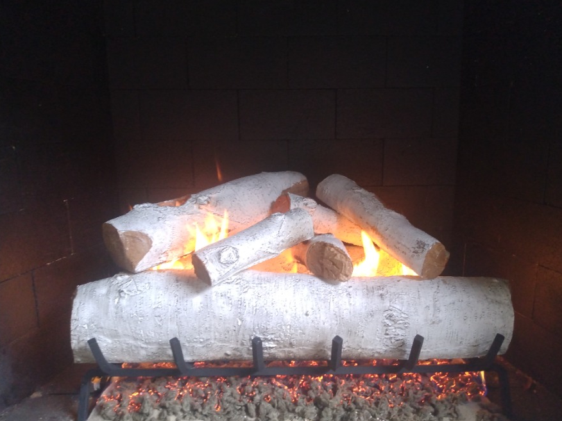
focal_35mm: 21
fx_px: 341
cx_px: 294
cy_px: 217
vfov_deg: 63.4
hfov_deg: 78.9
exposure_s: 1/30
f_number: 2
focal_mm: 3.54
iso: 391
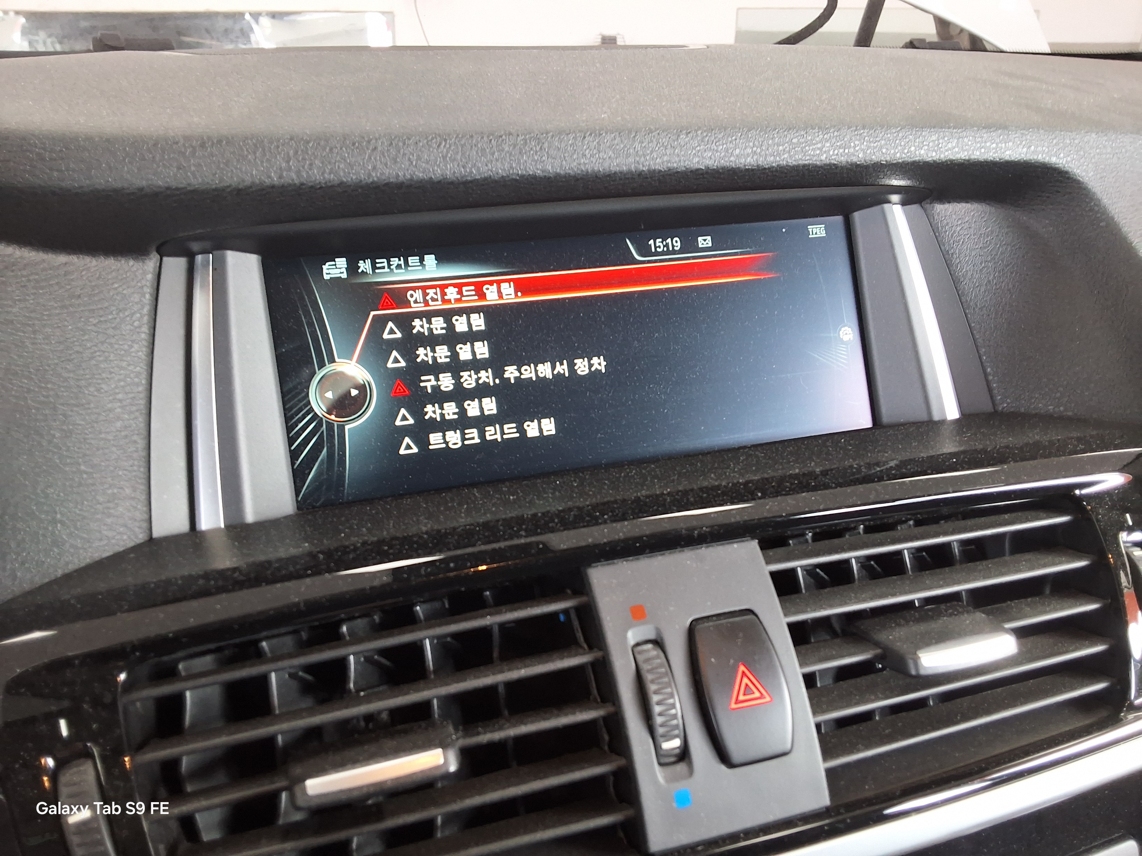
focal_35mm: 28
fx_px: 924
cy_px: 428
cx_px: 571
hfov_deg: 63.4
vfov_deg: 49.7
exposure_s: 1/40
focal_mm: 2.91
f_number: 1.9
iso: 125
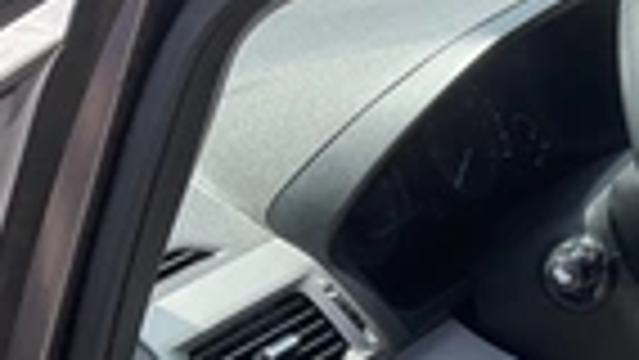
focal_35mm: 89
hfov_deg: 21.1
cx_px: 886
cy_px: 490
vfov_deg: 13.1
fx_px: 1509
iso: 25
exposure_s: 1/412
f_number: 1.8
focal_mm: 3
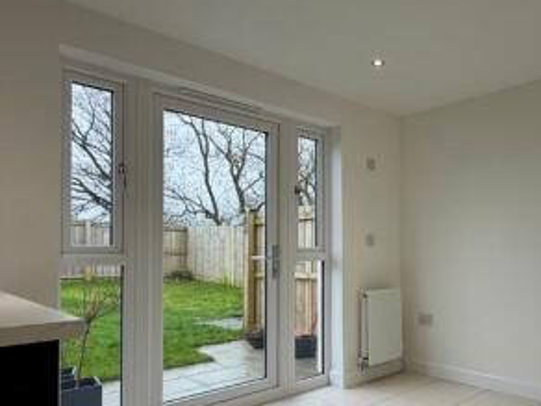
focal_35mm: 28
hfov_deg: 60.0
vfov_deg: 49.4
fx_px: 438
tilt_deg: +0.4
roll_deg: +0.2
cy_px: 247
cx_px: 407
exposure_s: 1/121
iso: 80
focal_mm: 2.22
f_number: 2.2
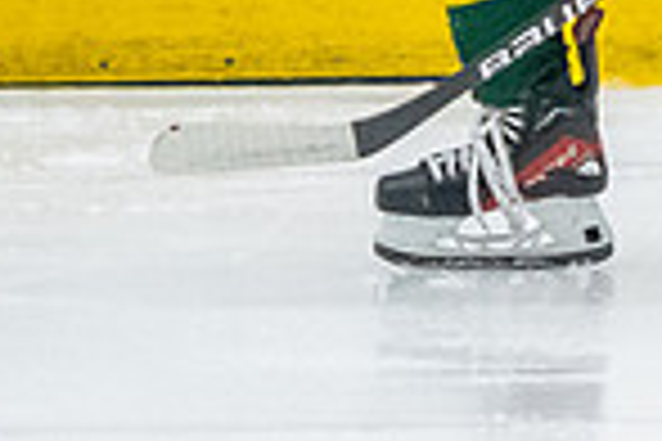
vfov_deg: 1.4
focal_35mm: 1001
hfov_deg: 2.1
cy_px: -239
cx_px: 558
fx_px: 18406
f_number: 2.8
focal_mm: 125
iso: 4000
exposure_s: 1/800
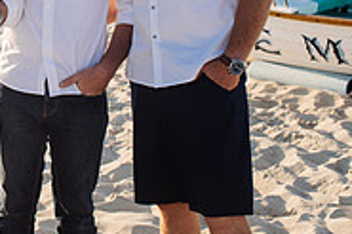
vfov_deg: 12.2
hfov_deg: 17.6
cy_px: -28
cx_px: -89
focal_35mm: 110
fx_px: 1075
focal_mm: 35
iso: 160
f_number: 4
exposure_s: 1/800
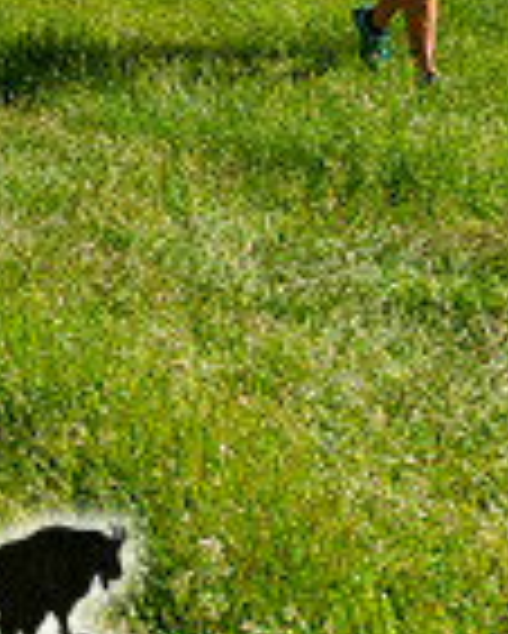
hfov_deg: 10.1
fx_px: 2872
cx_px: 326
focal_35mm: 153
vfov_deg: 12.5
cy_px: 13
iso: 200
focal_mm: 34
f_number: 8
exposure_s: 1/400
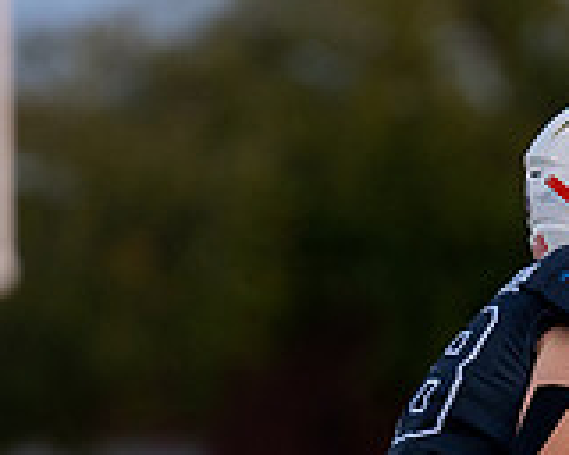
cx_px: 603
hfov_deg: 2.0
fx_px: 16167
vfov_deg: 1.6
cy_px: 404
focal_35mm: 960
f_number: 2.8
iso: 500
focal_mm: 200
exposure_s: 1/1250
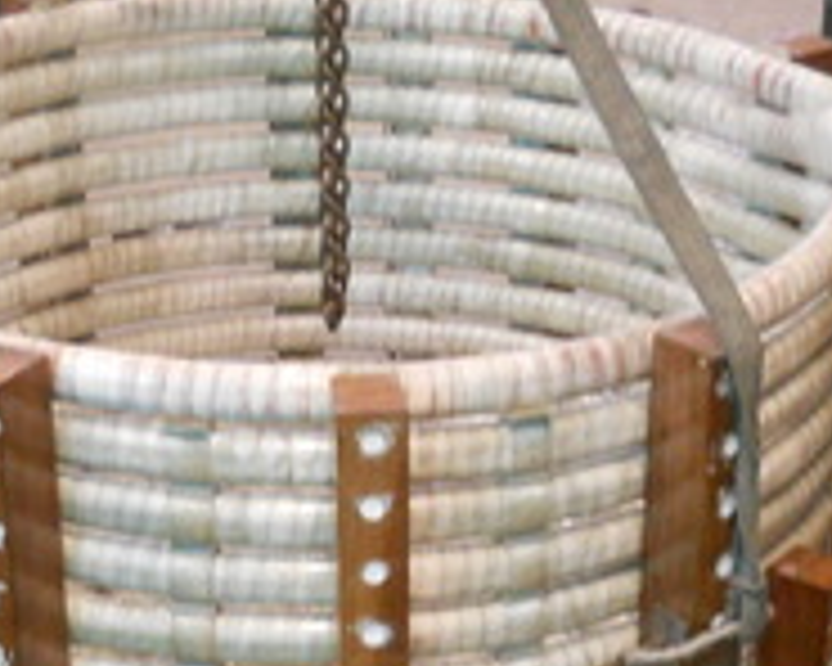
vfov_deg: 14.0
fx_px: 2659
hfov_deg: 17.8
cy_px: 677
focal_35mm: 108
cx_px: 490
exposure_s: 1/40
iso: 400
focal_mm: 6.72
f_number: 3.1
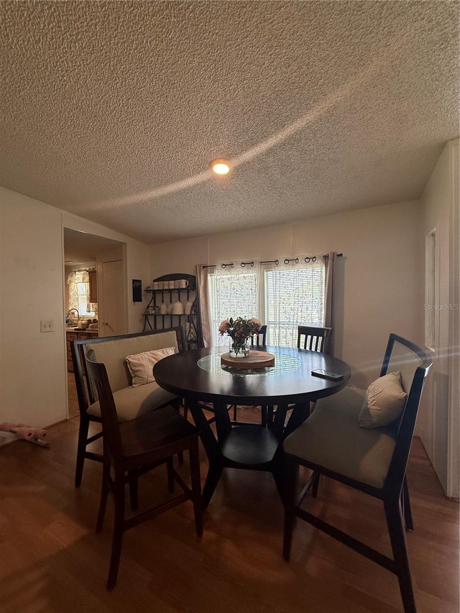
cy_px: 306
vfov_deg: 102.1
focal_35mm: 14
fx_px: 248
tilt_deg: -1.8
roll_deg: +0.5
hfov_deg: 85.7
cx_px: 230
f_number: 2.2
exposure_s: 1/120
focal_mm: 2.22
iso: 160
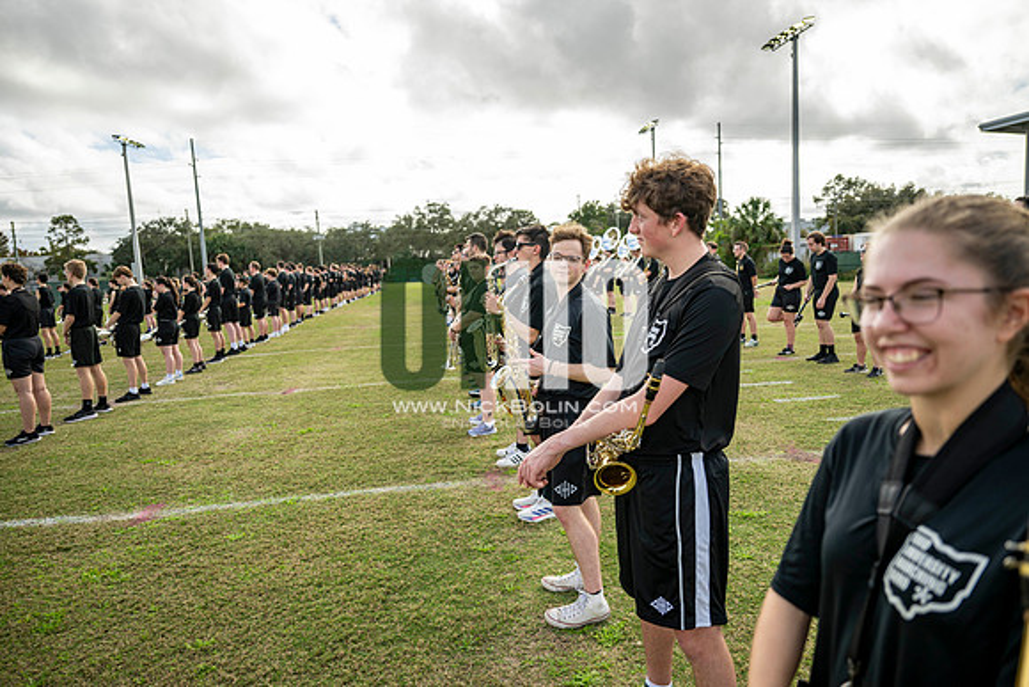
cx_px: 514
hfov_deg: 73.7
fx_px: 686
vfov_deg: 53.2
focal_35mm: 24
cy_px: 344
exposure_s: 1/1250
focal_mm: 24
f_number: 2.8
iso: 125
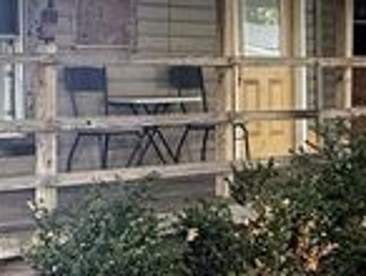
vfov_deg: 15.1
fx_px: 1038
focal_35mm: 98
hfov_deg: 19.9
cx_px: 108
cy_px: 120
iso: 100
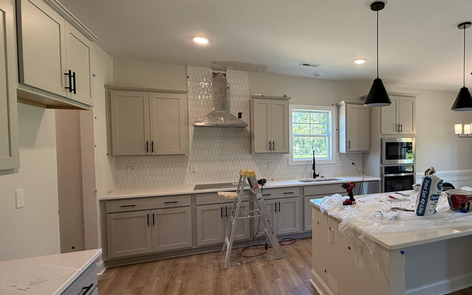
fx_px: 270
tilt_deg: -0.7
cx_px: 326
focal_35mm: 21
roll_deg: -0.1
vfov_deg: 57.3
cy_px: 153
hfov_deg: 78.7
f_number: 2.2
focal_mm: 2.22
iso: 160
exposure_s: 1/120
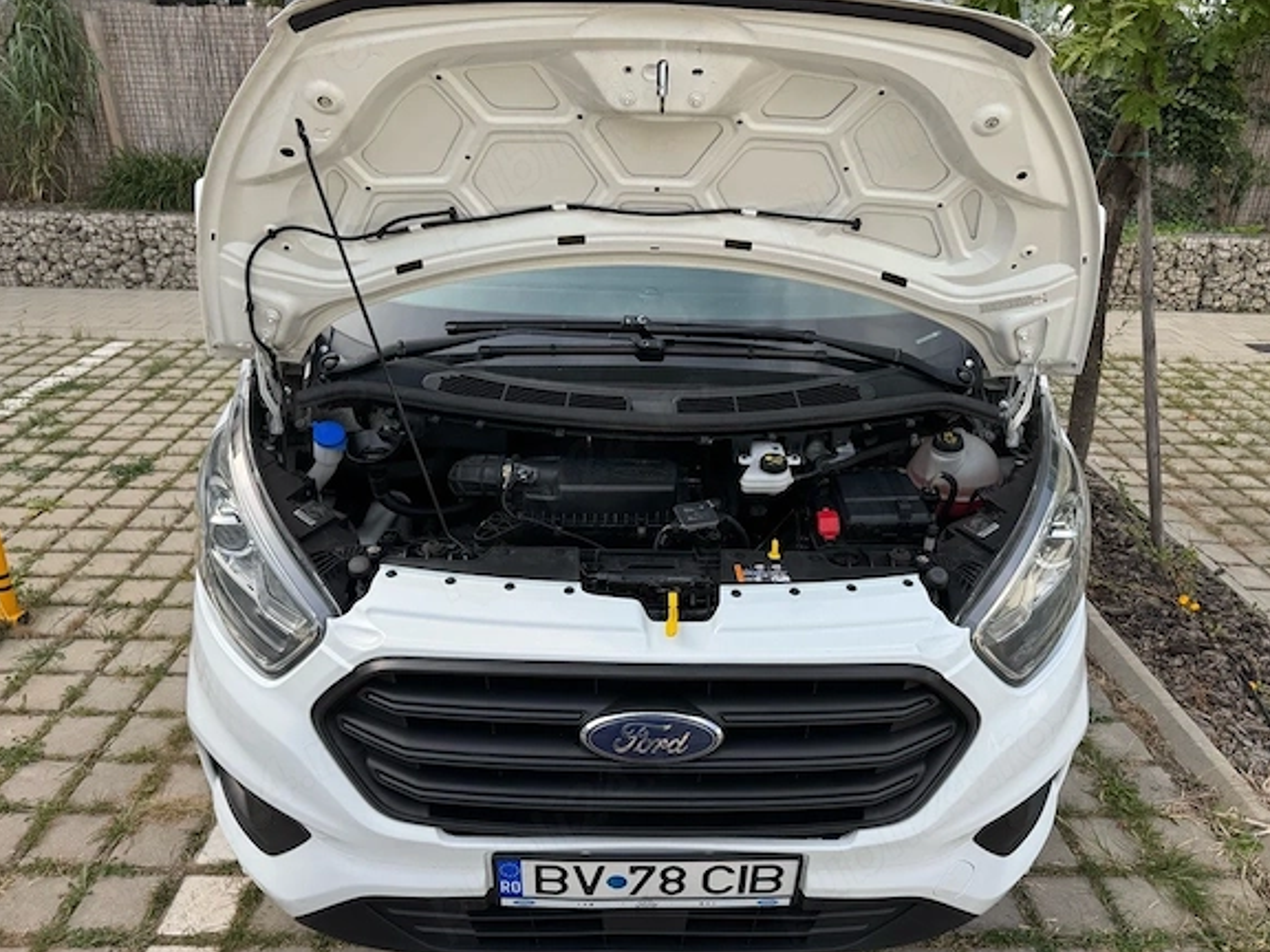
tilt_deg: -22.4
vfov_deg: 54.9
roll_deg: -1.4
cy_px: 489
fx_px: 917
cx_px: 657
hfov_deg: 69.4
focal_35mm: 25
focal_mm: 6.76
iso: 80
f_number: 1.78
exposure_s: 1/1285
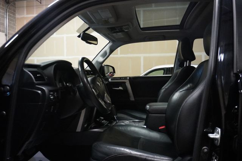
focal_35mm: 30
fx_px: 202
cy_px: 80
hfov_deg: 62.0
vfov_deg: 43.6
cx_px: 121
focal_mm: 20
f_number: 4
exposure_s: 1/125
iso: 6400
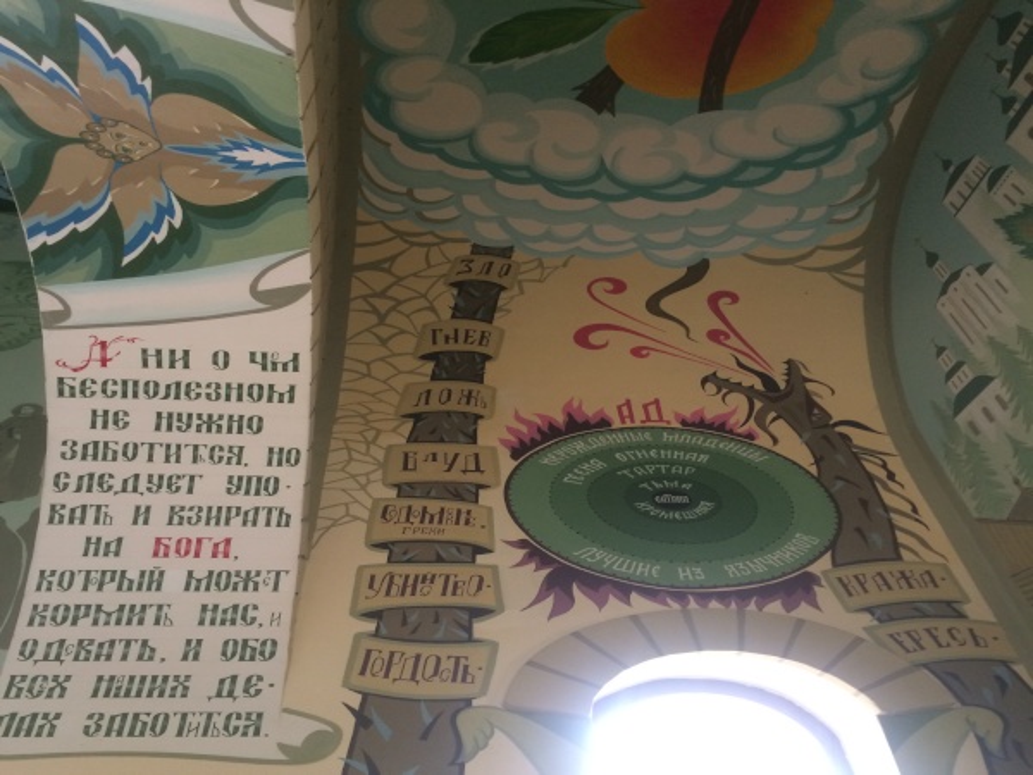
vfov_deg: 48.2
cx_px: 516
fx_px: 865
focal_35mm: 29
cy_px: 388
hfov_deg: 61.7
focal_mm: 4.15
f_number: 2.2
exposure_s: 1/33
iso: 160
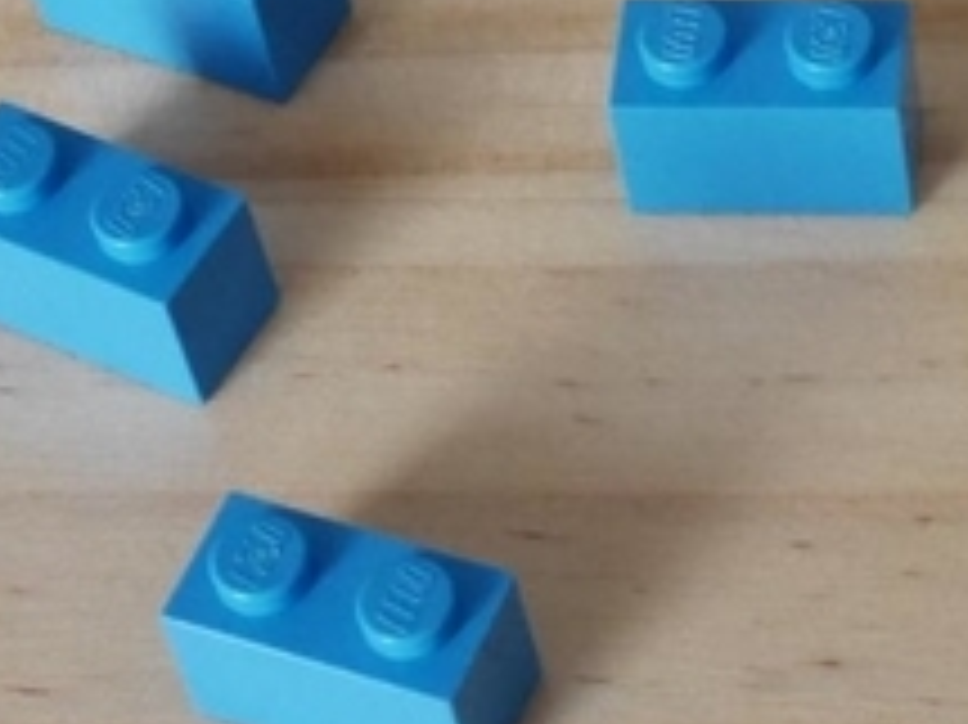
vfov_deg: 9.9
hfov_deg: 12.8
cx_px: 1319
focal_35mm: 149
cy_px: 11
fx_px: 4164
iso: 2000
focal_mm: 20
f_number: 10
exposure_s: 1/60
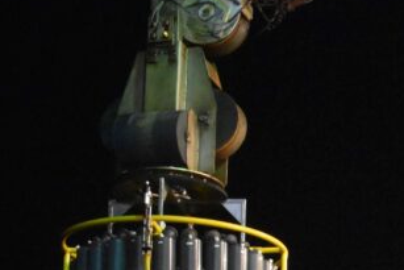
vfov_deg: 12.9
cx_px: 557
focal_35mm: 100
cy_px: 409
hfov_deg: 18.6
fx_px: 1123
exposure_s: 1/125
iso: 7200
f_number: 3.8
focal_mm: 20
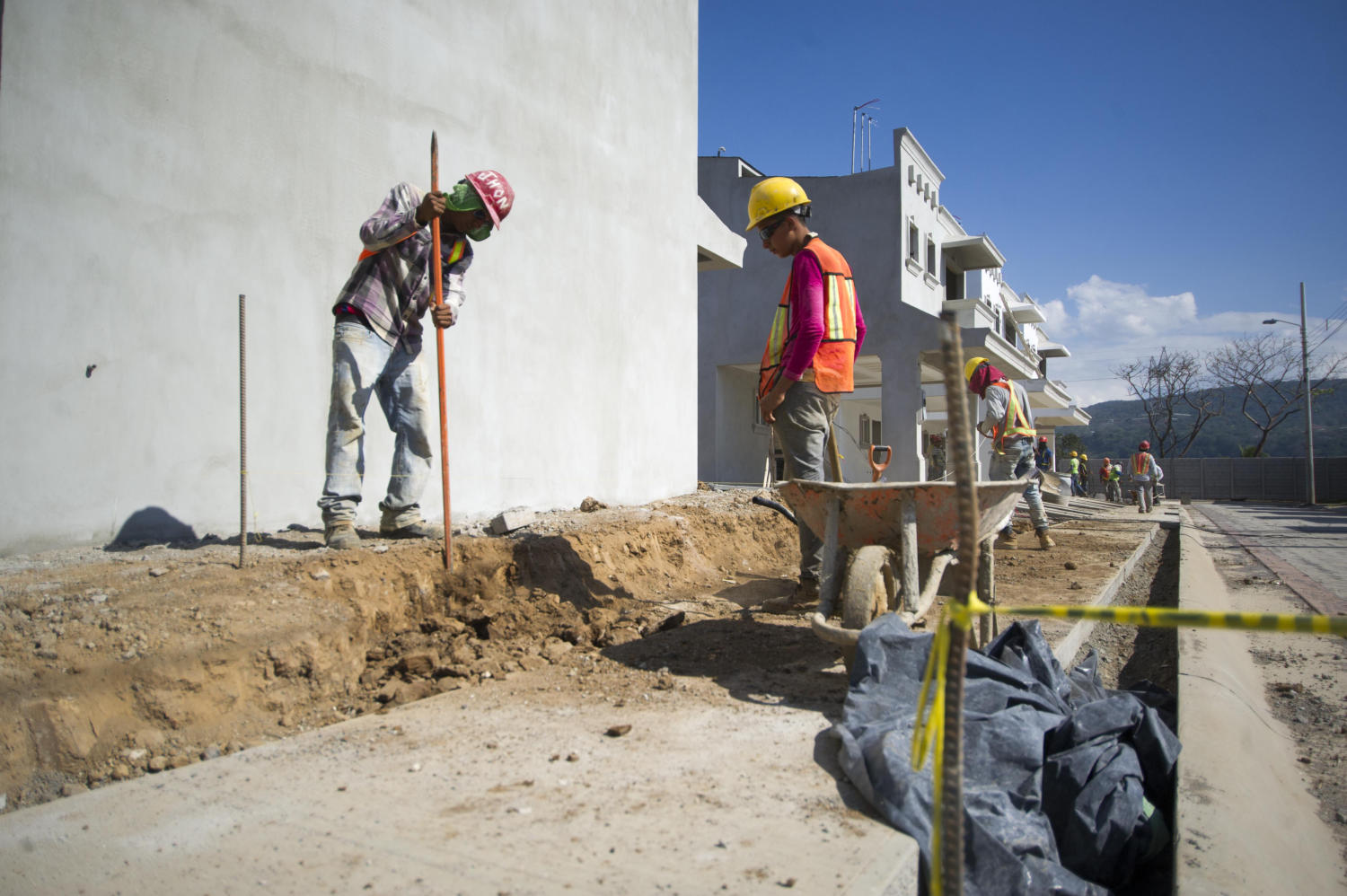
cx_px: 674
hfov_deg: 73.8
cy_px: 448
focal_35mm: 24
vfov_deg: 53.1
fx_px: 897
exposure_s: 1/4000
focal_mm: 24
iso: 100
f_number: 4
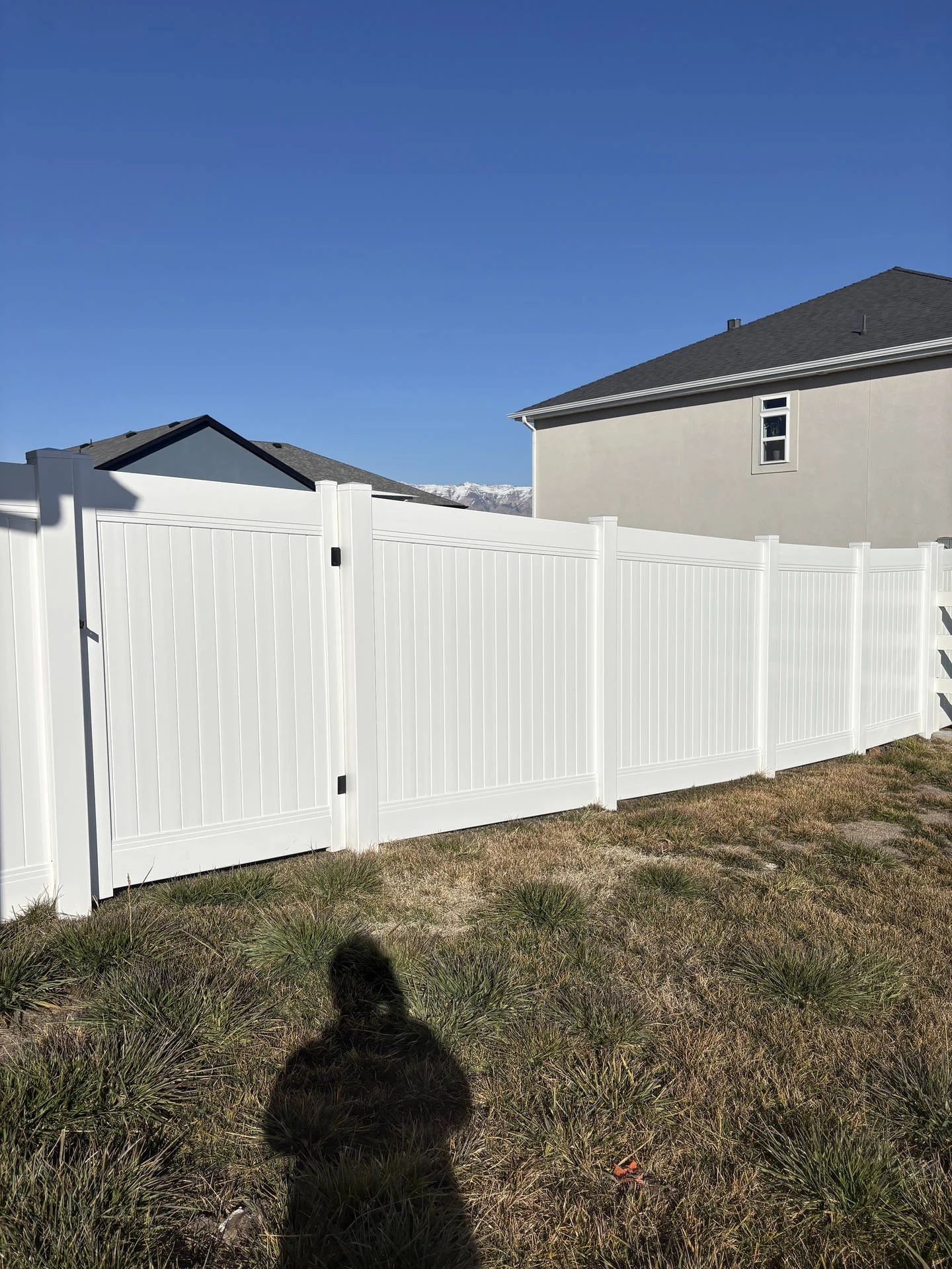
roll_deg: -0.1
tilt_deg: -3.0
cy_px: 634
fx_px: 953
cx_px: 476
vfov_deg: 67.3
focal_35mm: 26
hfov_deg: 53.1
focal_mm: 5.96
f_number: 1.6
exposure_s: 1/10101
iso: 40
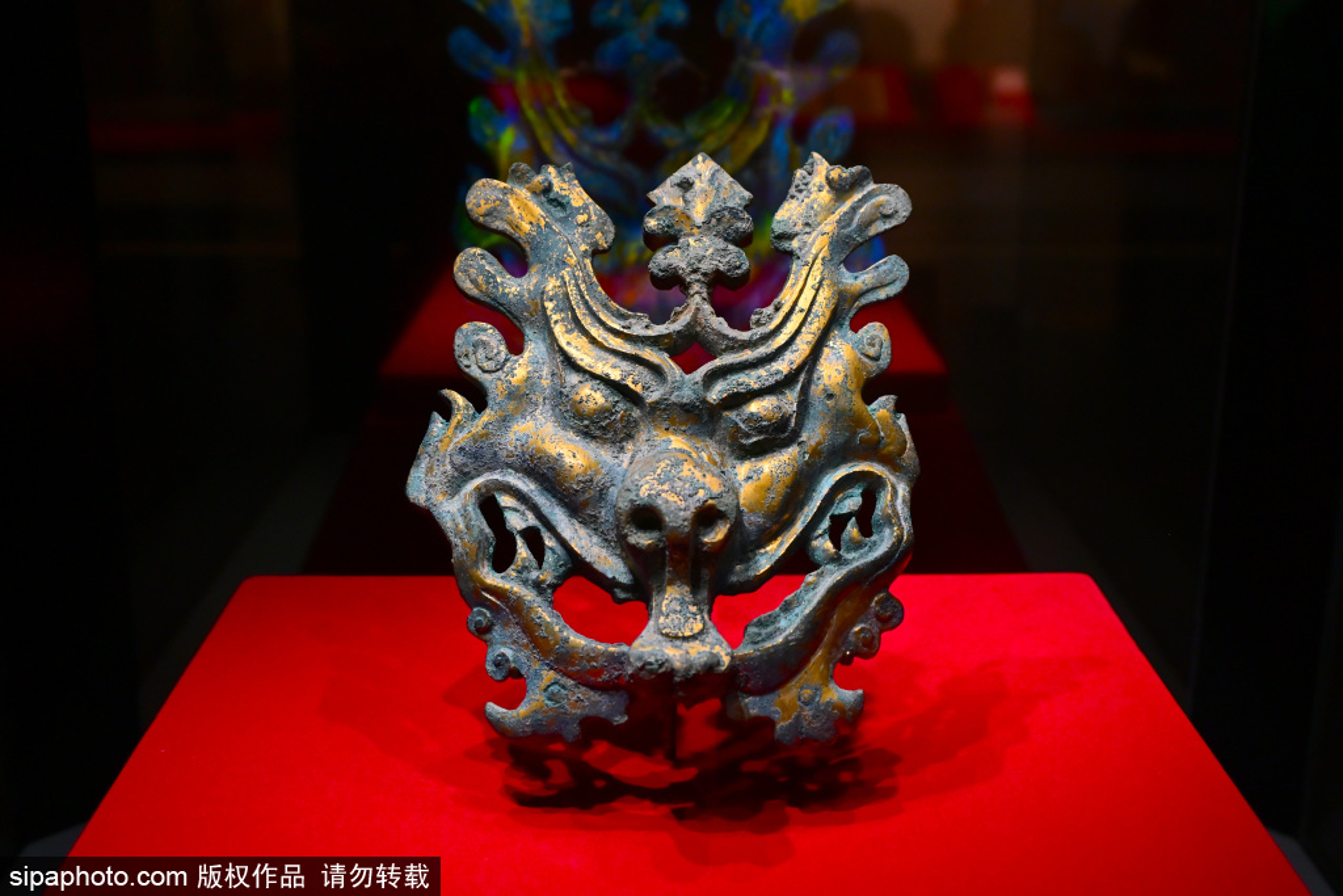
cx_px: 672
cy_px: 448
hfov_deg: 54.4
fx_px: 1306
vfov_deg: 37.9
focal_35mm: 35
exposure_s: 1/320
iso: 2500
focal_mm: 35
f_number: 4.8
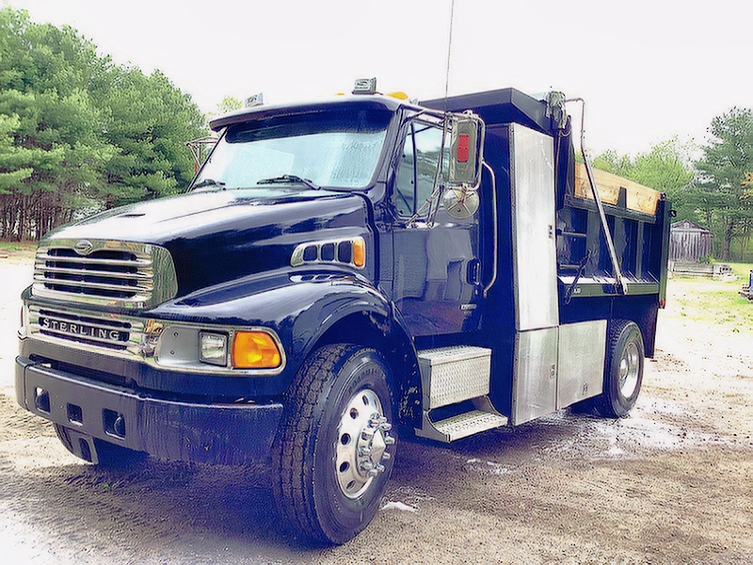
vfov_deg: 45.4
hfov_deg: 58.4
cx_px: 376
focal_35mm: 31
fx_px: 674
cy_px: 282
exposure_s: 1/310
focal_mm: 3.3
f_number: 2.4
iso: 25
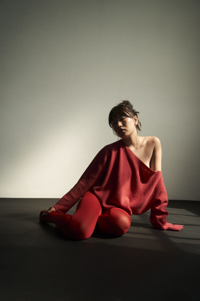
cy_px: 150
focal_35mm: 31
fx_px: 258
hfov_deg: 42.3
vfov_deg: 60.3
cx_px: 100
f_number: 2.8
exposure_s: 1/1600
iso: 250
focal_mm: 31
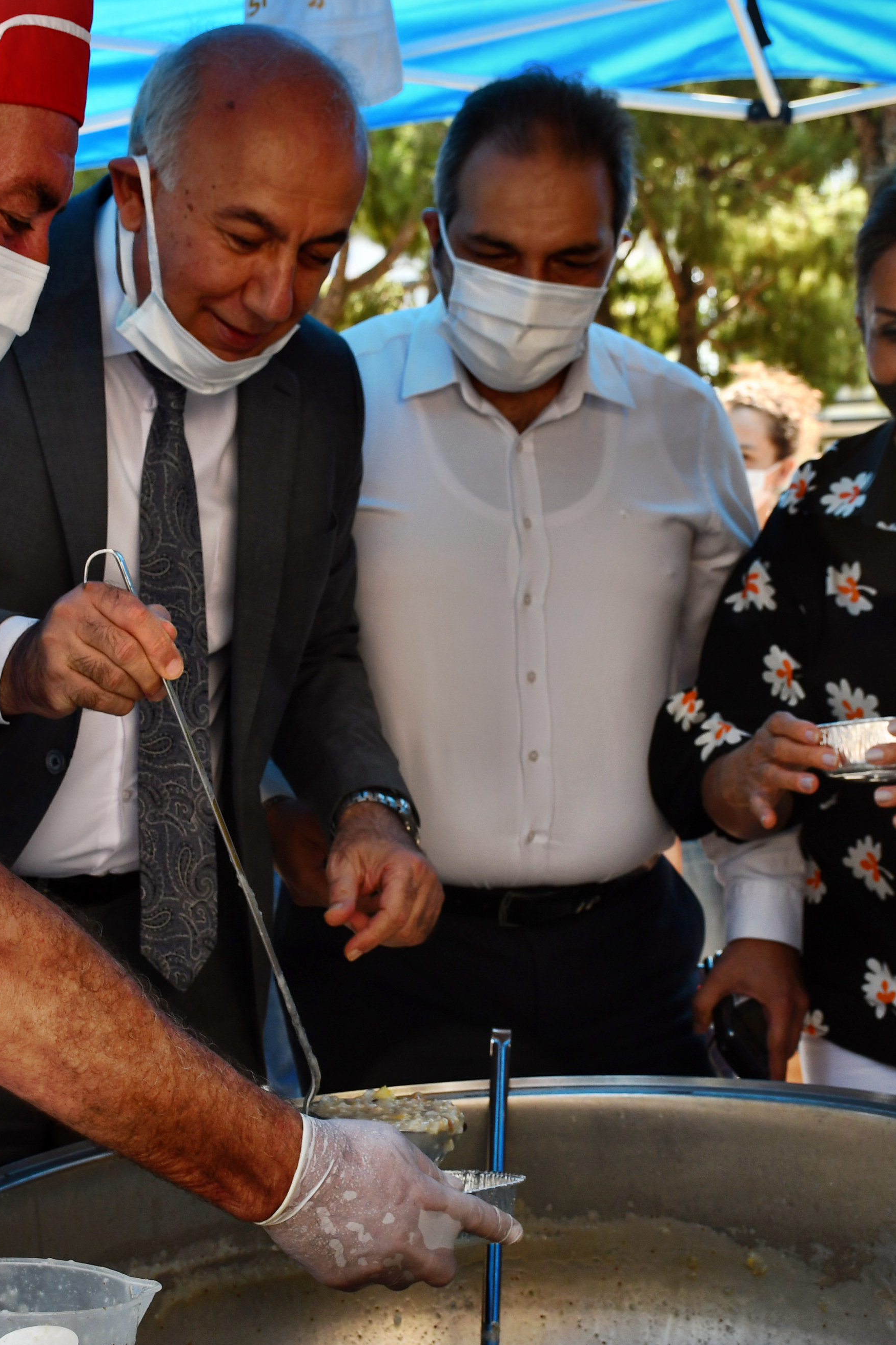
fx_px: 2278
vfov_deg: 32.9
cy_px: 669
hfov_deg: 22.2
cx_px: 405
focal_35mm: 61
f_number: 5.6
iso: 320
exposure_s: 1/250
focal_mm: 27
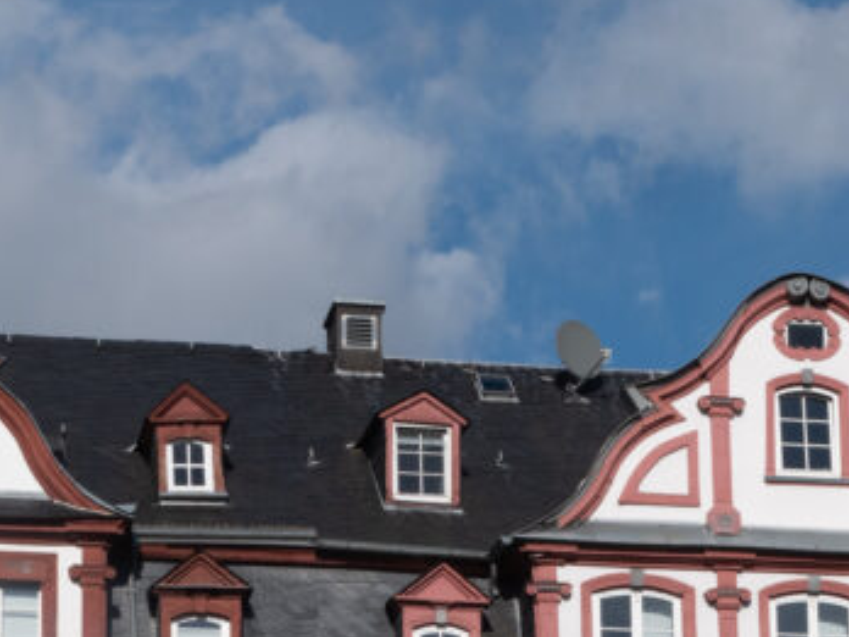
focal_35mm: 147
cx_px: 405
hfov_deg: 13.4
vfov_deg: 9.9
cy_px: 886
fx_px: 3605
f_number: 10
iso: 200
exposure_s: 1/1000
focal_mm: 25
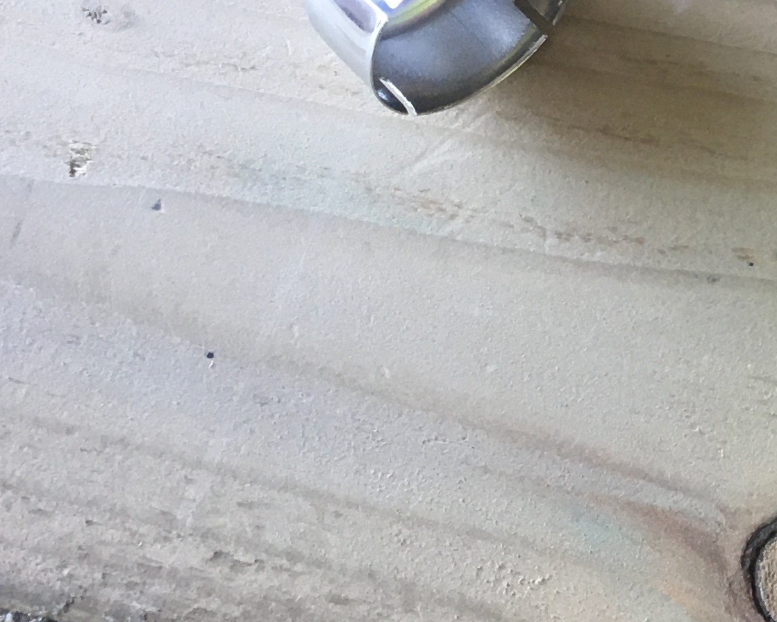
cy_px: -104
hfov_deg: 16.6
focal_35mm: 102
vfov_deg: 14.6
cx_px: 1253
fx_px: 2345
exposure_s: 1/30
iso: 80
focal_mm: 4.15
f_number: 2.2
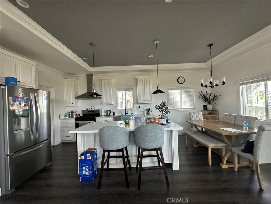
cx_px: 136
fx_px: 110
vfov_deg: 85.7
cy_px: 102
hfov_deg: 102.1
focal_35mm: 14
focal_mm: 2.22
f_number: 2.2
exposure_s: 1/99
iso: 125
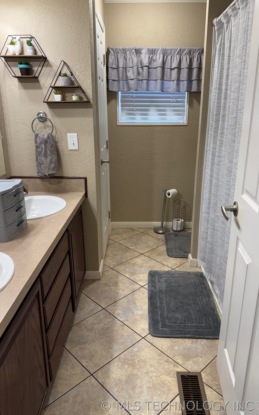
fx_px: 294
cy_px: 203
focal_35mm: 26
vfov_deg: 70.4
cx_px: 132
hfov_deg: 47.6
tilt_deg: -17.9
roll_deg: +0.4
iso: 125
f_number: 1.78
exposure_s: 1/120
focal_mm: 6.76
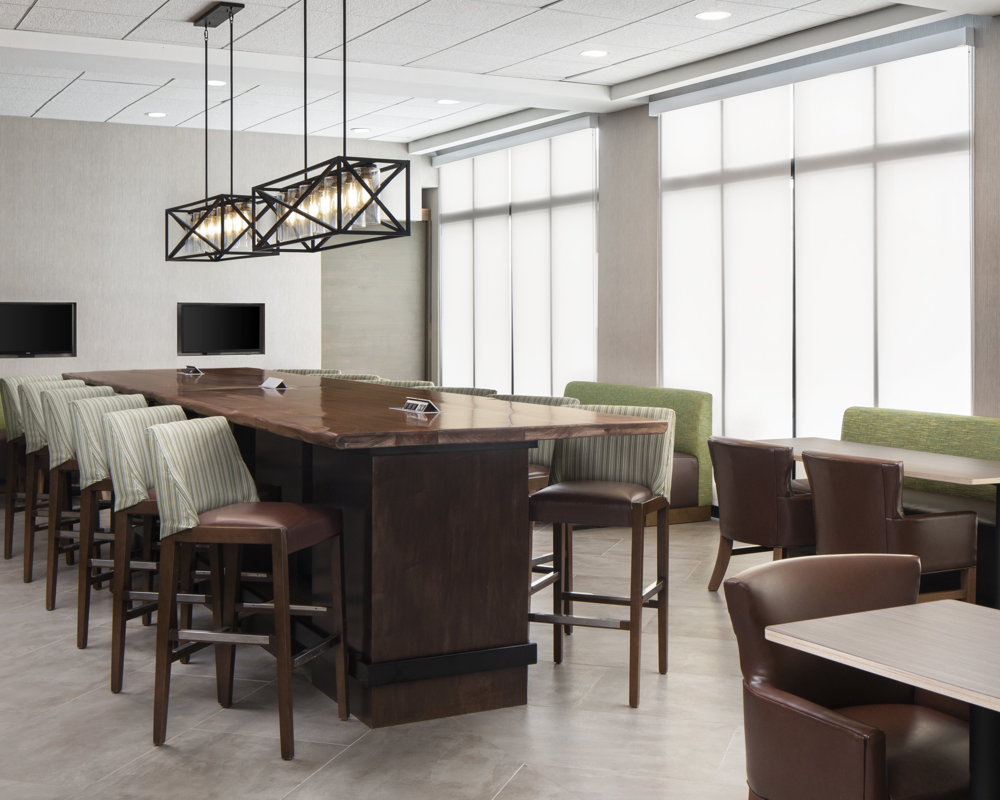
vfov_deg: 34.9
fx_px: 1273
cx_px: 559
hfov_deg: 42.8
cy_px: 401
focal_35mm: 43
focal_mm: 24
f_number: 11
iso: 200
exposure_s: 1/1.67
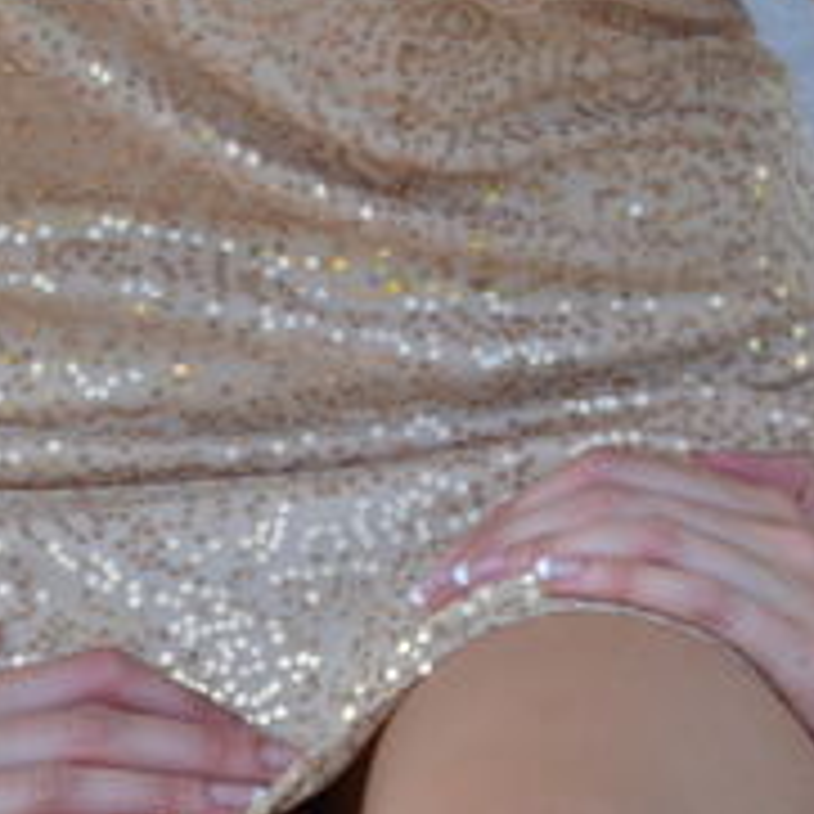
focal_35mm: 244
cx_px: 551
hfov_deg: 7.2
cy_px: -553
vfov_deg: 7.0
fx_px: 6504
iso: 180
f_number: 5.6
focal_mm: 55
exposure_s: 1/125
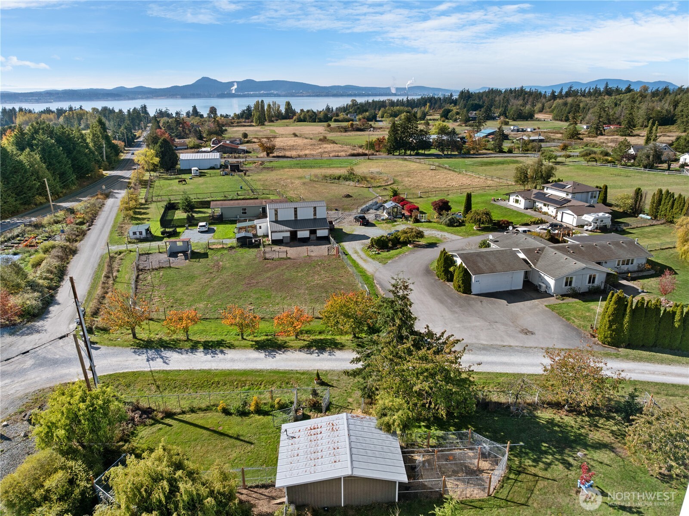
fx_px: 477
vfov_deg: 56.7
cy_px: 258
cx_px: 344
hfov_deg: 71.6
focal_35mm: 24
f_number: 2.8
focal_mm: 12.29
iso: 150
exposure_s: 1/2000
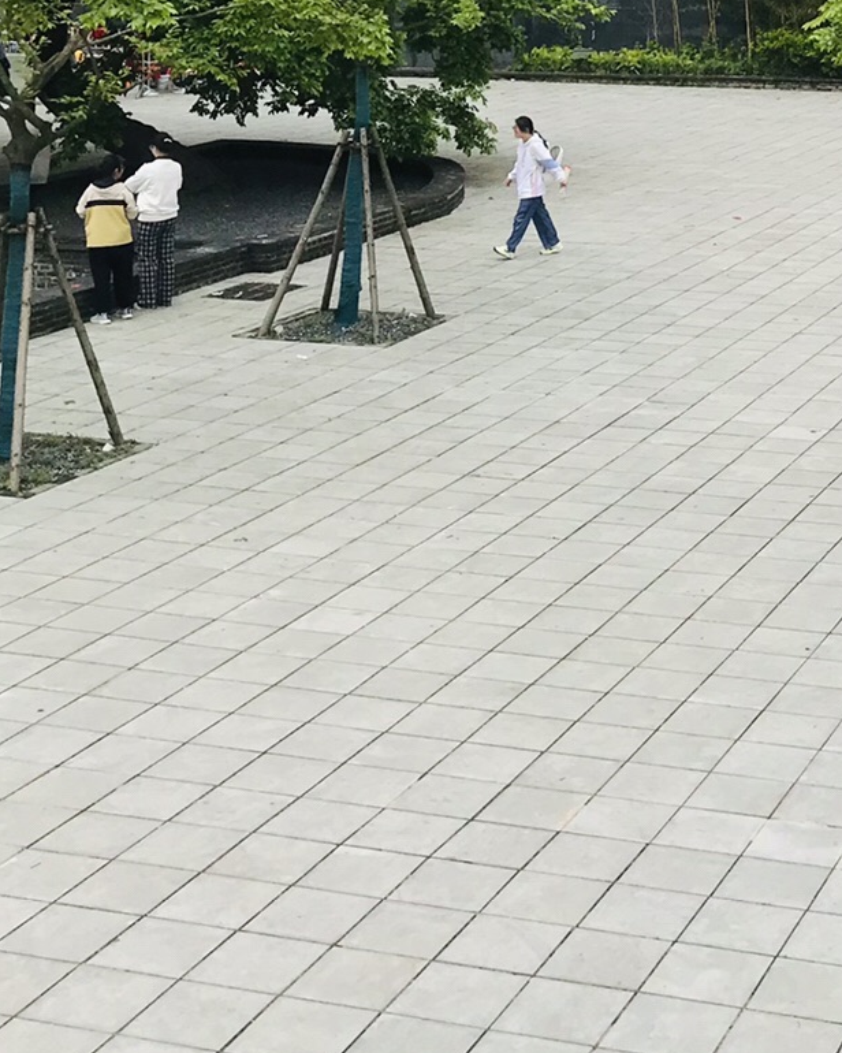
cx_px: 813
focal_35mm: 71
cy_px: -164
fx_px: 2212
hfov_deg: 20.9
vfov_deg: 24.6
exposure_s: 1/4000
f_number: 1.8
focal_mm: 3.99
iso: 20
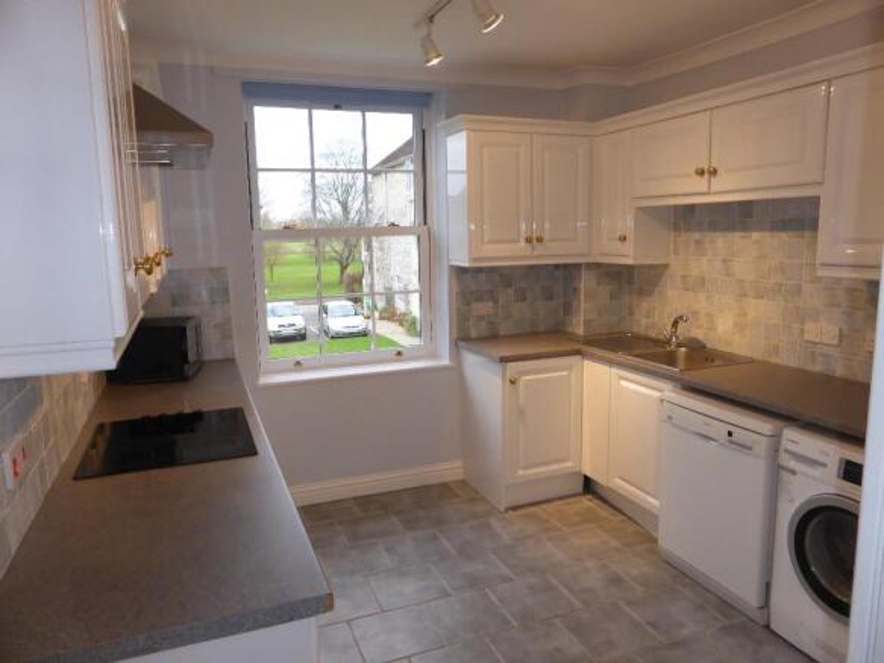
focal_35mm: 24
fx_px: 613
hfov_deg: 71.6
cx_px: 442
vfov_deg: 56.8
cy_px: 332
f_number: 3.3
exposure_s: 1/60
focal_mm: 4.3
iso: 200
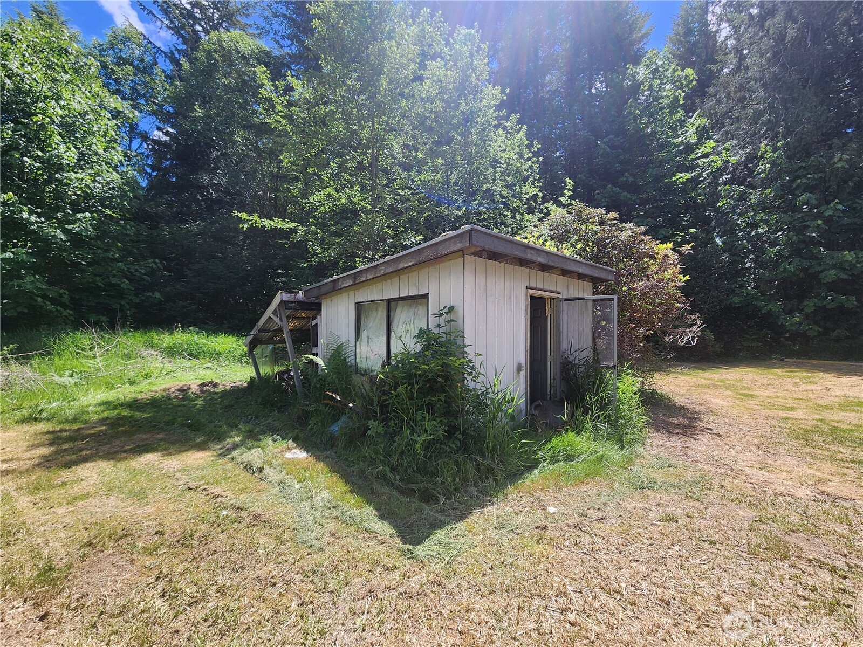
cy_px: 324
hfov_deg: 106.2
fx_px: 324
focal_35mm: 13
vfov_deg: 89.9
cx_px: 432
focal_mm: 2.2
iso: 50
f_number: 2.2
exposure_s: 1/825
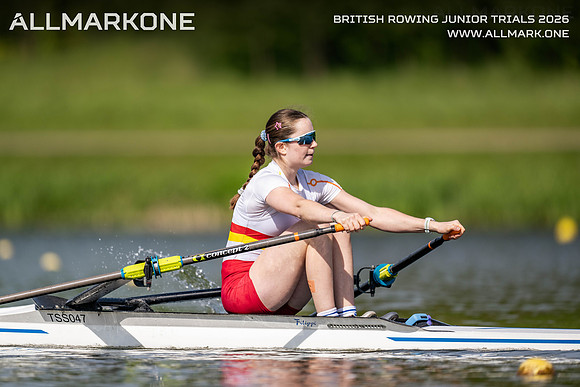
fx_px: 9668
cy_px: 194
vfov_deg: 2.3
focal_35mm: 600
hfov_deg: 3.4
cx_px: 290
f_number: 4
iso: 200
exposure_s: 1/2500
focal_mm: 600
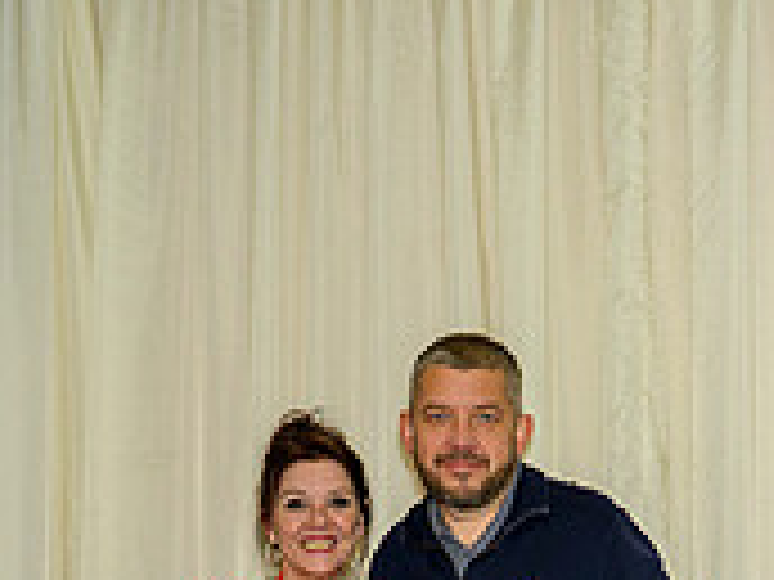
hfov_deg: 17.4
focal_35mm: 113
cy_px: 774
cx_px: 460
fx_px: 2527
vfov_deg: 12.7
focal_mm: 32.5
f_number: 4
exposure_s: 1/160
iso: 1250
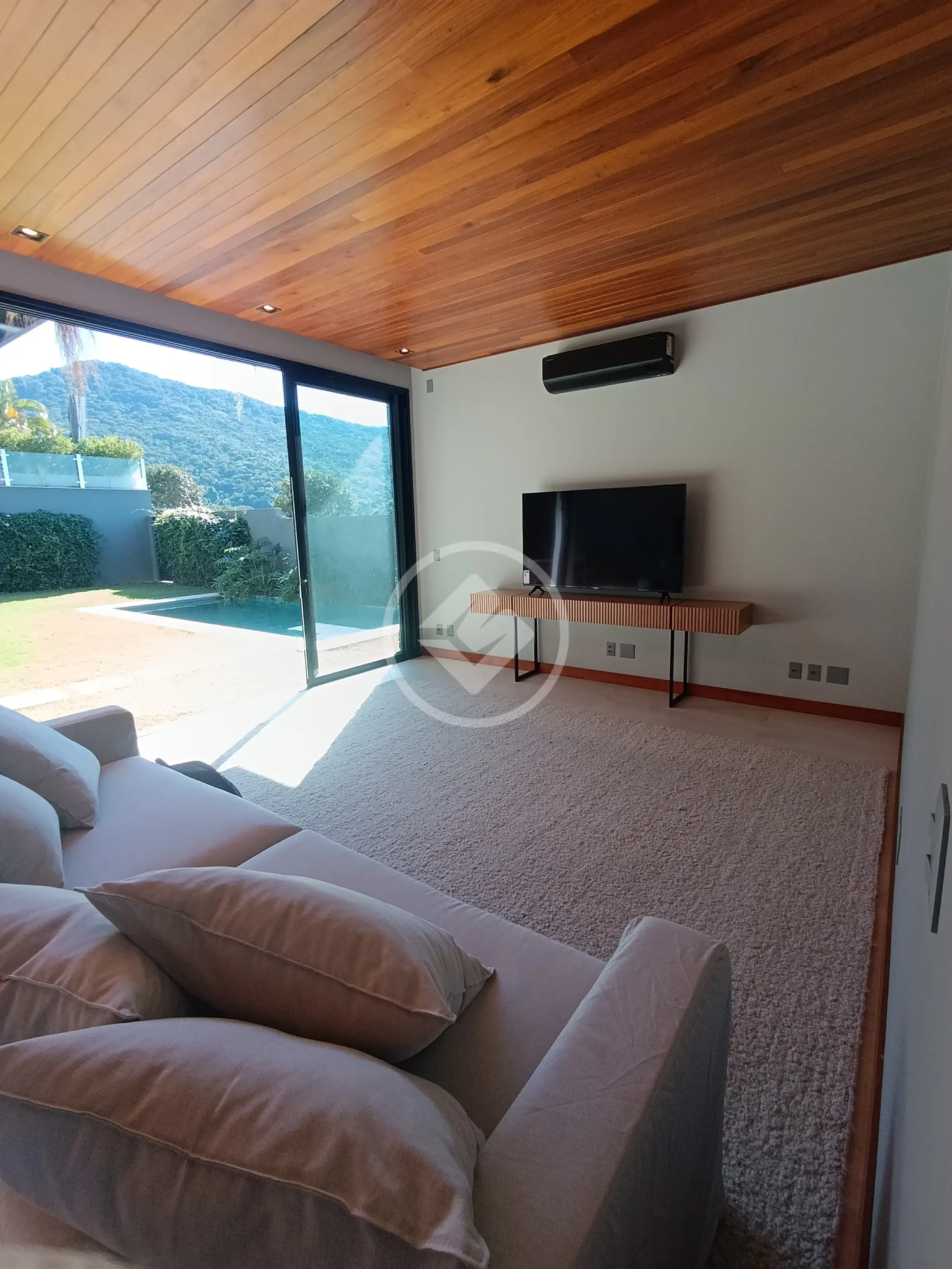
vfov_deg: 94.5
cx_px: 476
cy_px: 634
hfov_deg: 78.1
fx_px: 587
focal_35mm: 16
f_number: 2.2
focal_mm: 1.65
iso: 80
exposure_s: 1/120
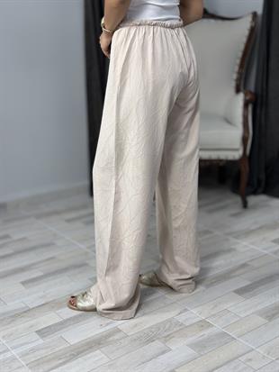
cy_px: 186
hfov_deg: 30.3
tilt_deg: -16.7
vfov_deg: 39.6
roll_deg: +1.3
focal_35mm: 48
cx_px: 140
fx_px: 516
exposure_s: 1/100
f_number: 1.78
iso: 80
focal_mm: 6.86
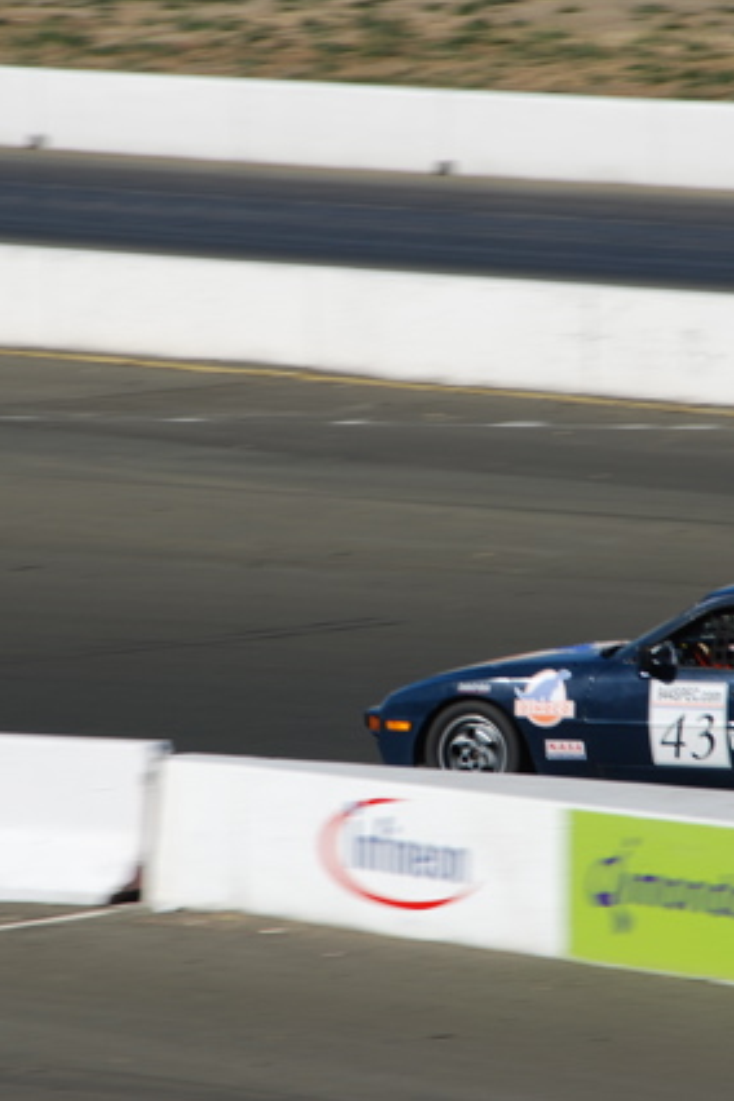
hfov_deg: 3.0
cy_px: 550
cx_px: 451
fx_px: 13792
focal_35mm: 451
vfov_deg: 4.6
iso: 100
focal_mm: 200
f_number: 10
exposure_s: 1/250
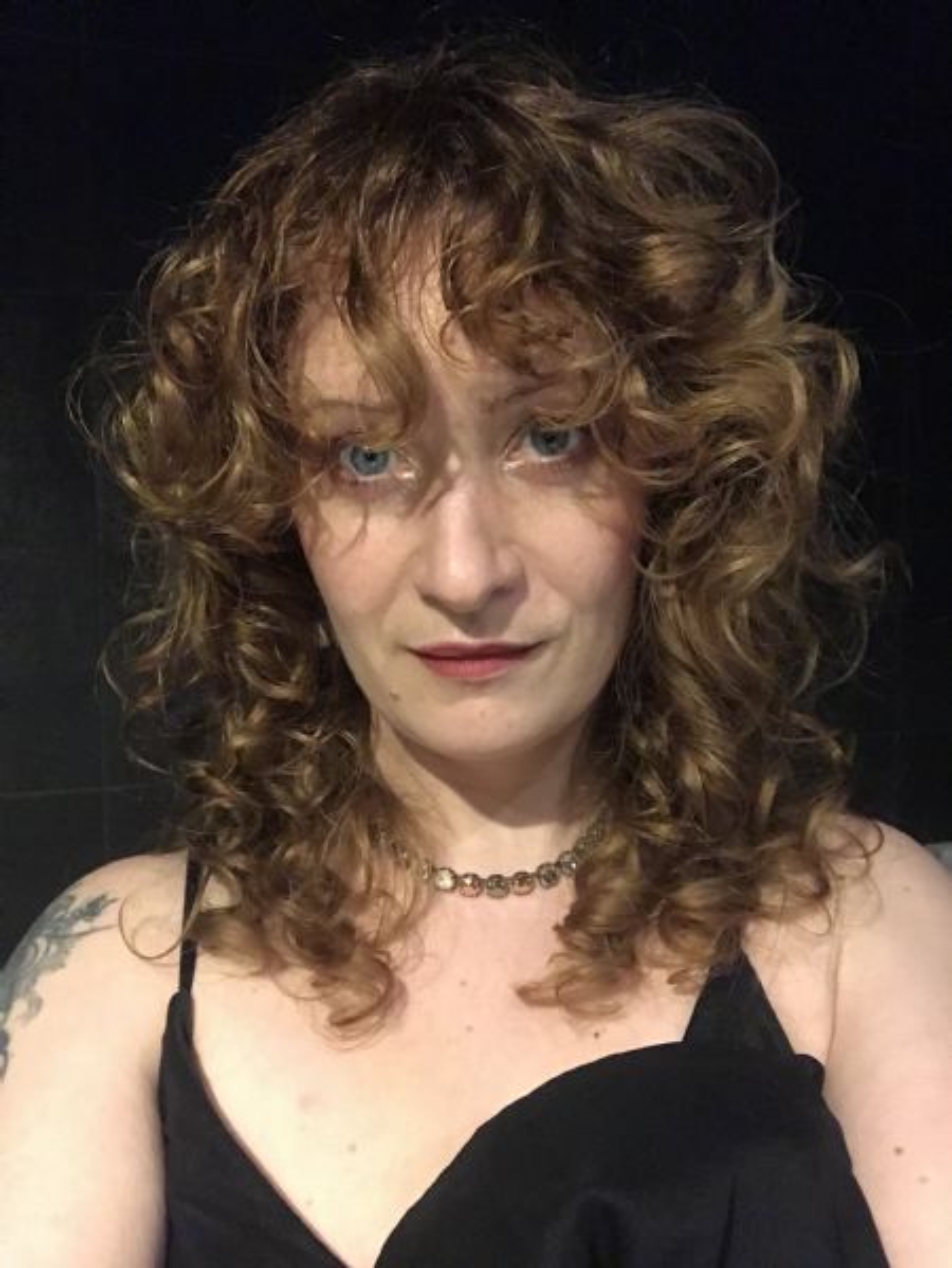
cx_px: 476
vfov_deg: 56.8
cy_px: 634
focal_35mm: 32
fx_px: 1172
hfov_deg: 44.2
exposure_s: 1/17
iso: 320
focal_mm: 2.87
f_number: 2.2
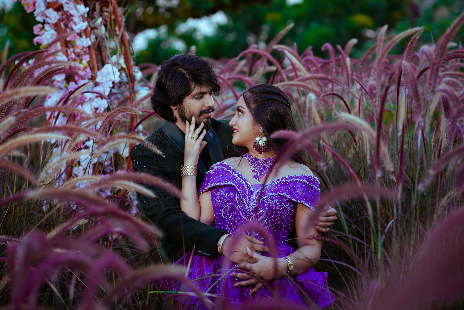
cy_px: 155
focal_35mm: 85
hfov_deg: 23.9
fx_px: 1096
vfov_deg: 16.1
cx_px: 232
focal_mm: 85
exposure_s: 1/500
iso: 320
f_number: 2.5
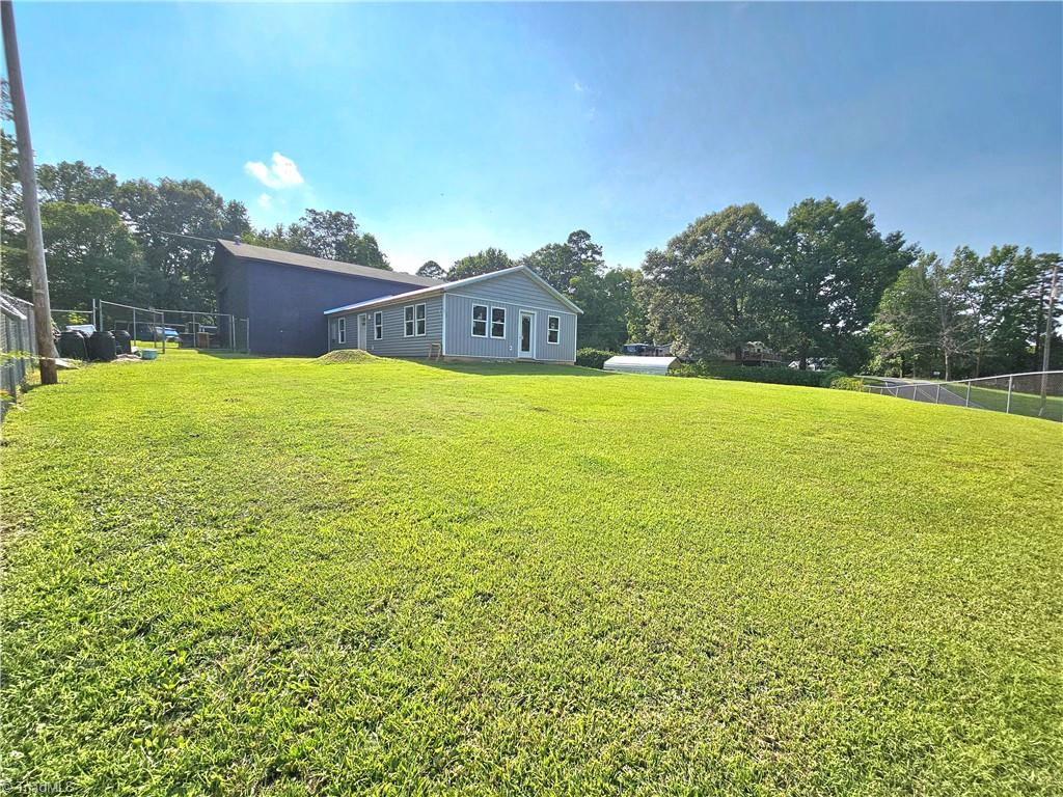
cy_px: 398
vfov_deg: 89.9
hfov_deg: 106.2
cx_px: 532
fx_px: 399
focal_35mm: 13
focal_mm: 2.2
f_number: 2.2
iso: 50
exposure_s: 1/3333
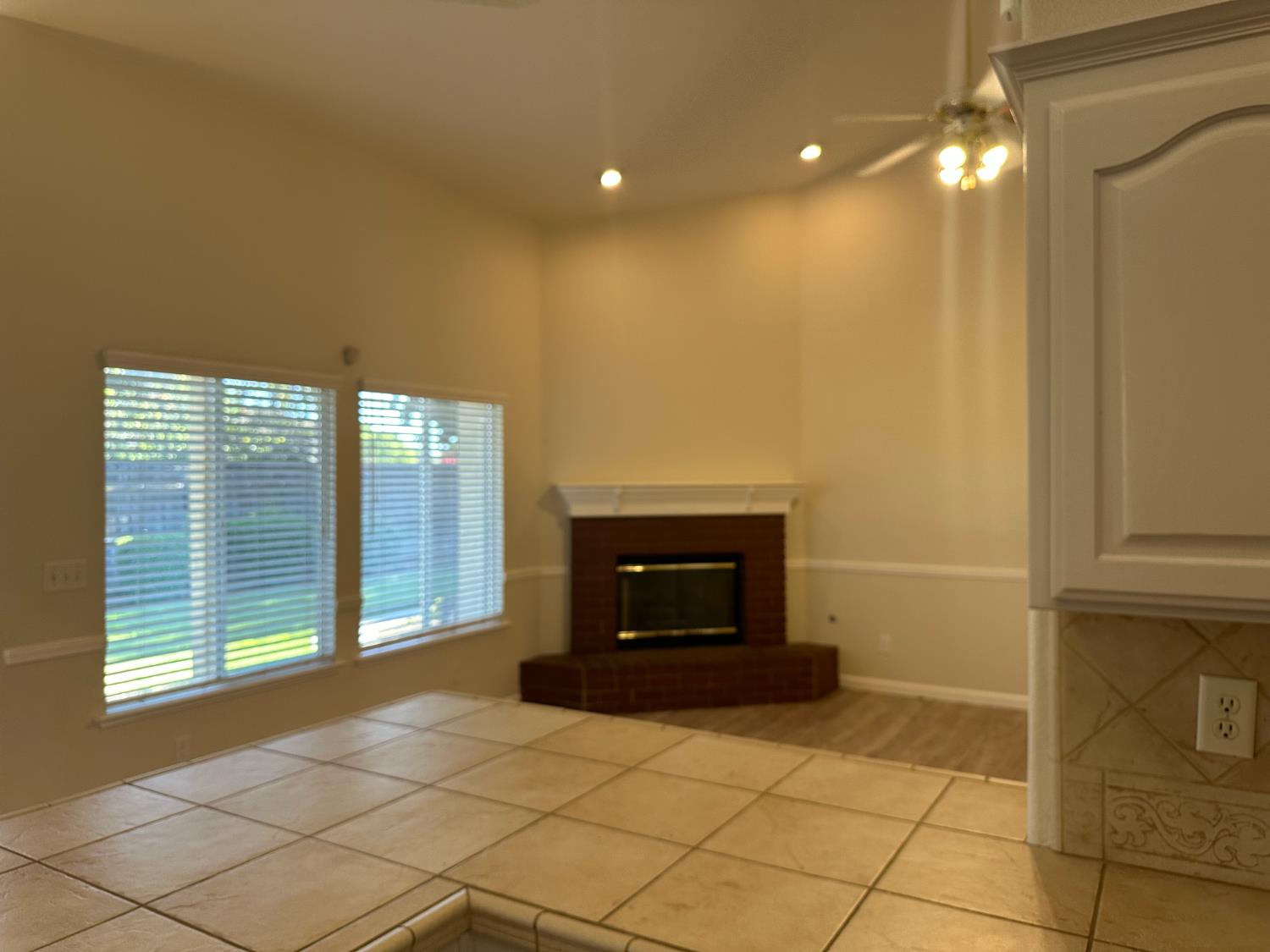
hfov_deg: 71.6
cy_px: 476
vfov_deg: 56.8
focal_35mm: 24
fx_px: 881
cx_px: 635
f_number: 1.78
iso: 160
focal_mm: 6.86
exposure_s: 1/120
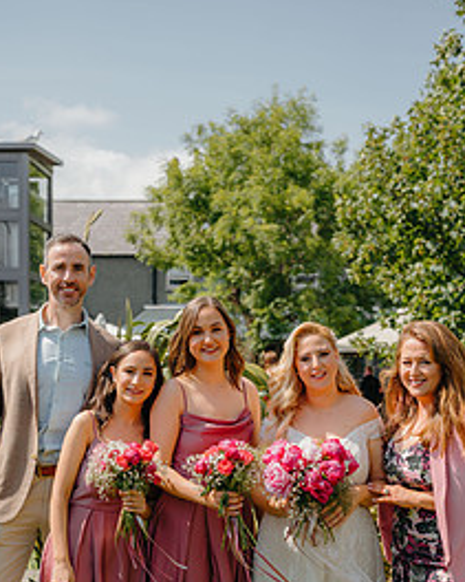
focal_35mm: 56
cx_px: 249
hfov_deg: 27.1
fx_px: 964
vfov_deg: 33.0
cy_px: 434
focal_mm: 35
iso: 100
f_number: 2.8
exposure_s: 1/1250
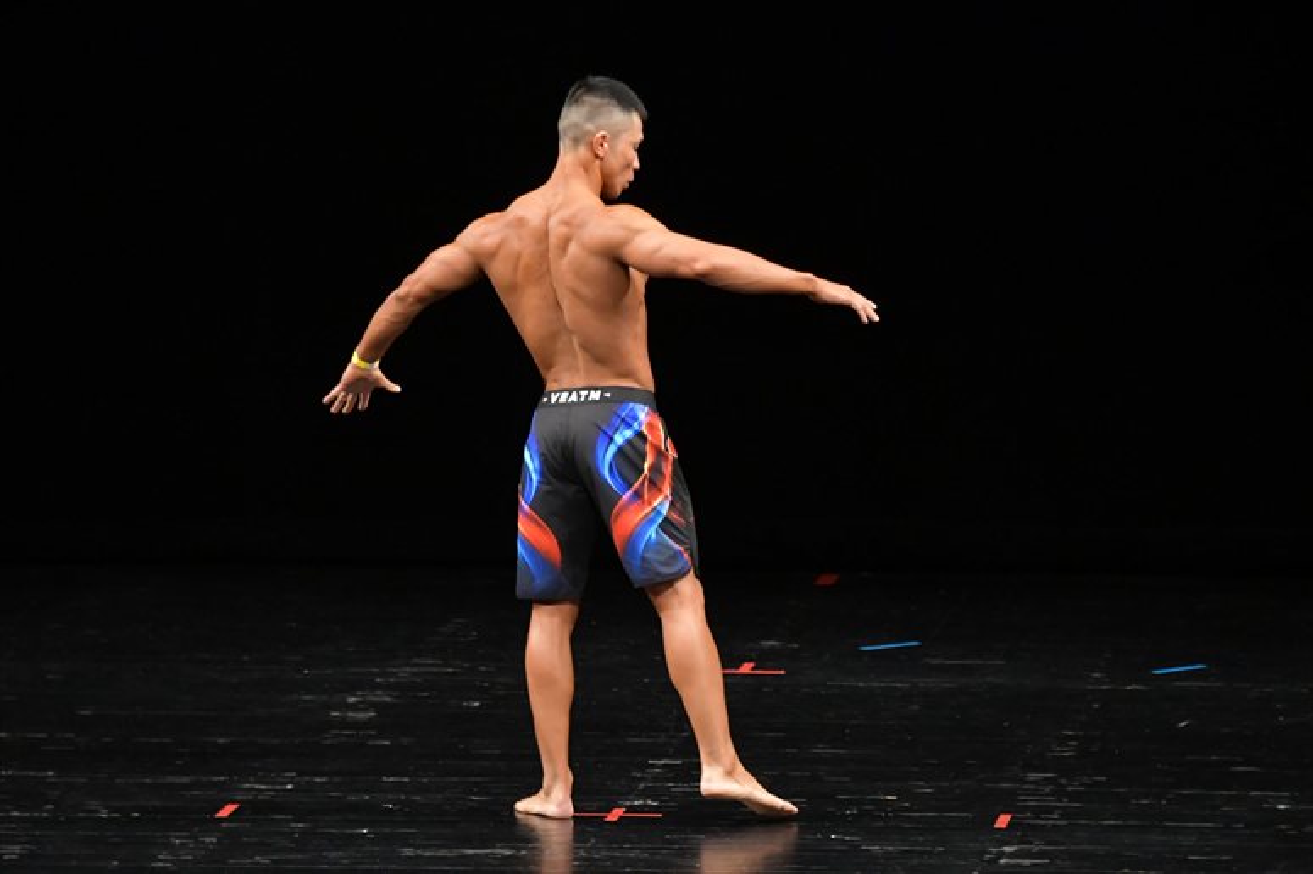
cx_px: 656
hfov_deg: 7.2
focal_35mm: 285
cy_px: 437
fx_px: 10390
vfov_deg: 4.8
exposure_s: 1/400
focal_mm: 190
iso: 3200
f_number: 5.6
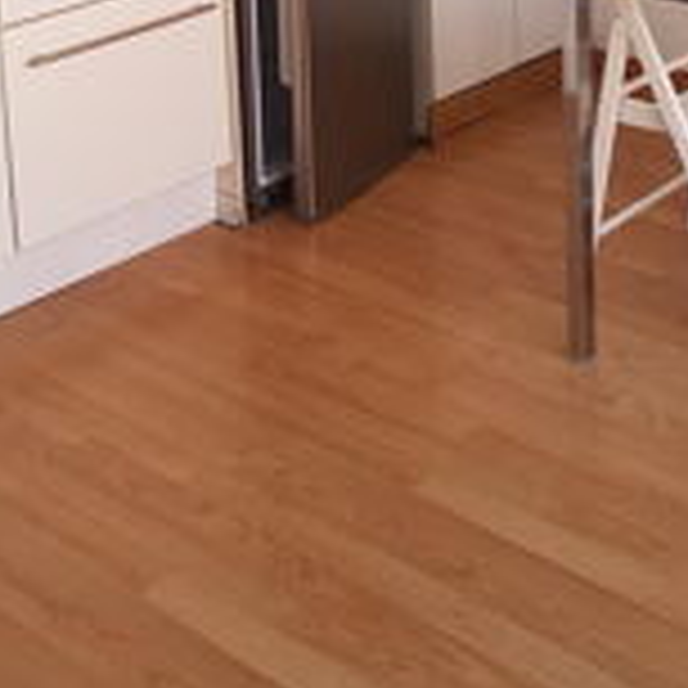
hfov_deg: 25.9
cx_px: 634
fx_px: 1439
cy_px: -209
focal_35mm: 64
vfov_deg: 23.7
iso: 64
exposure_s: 1/50
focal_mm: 4.2
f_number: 1.7
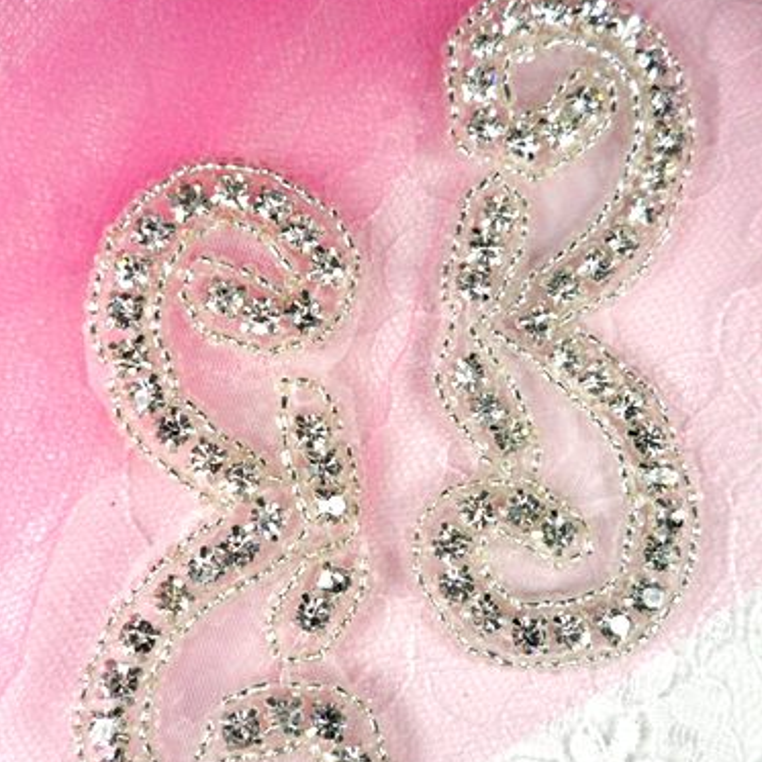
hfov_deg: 51.1
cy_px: 447
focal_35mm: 32
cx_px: 381
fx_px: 797
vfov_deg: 50.9
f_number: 3.5
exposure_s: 1/500
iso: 80
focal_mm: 4.9
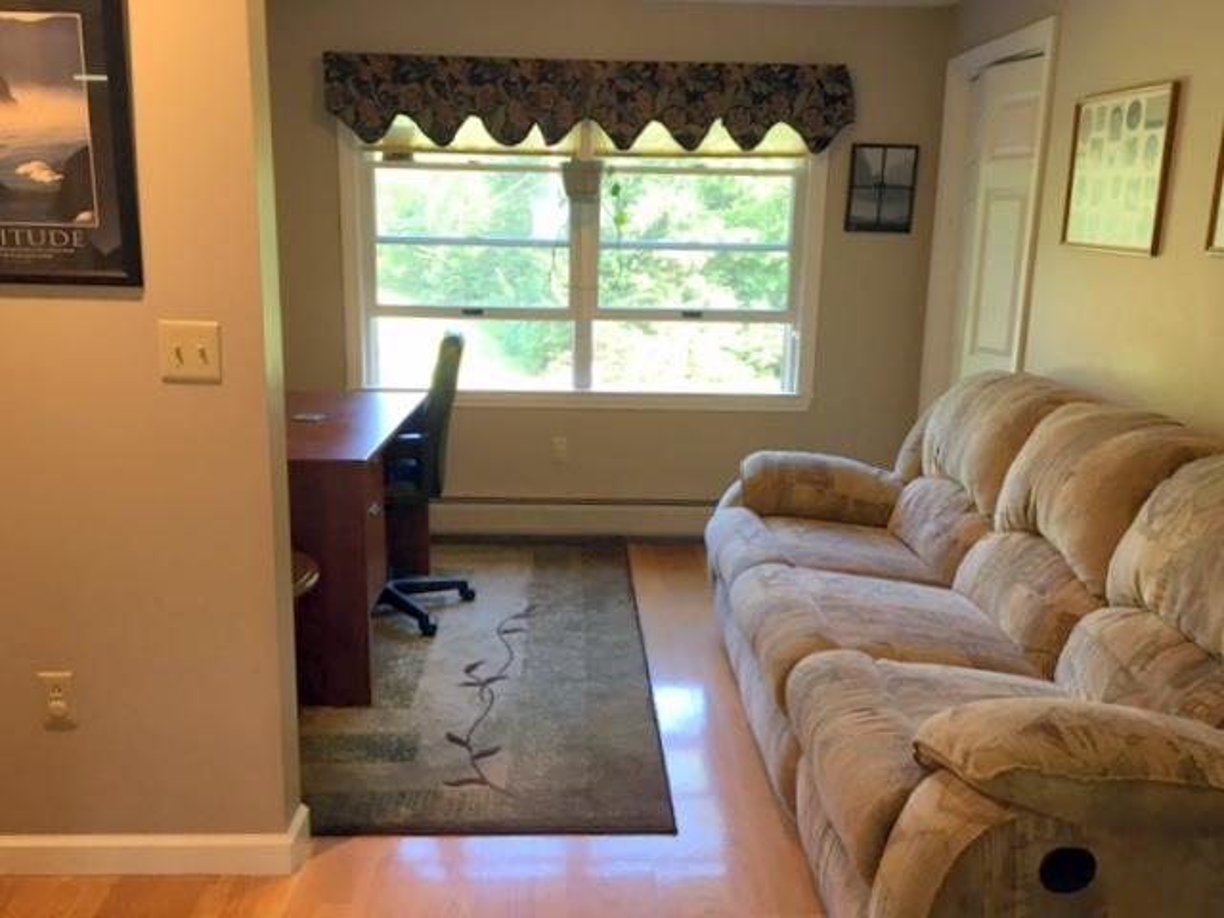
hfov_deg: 61.7
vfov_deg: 48.2
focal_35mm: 29
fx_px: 1025
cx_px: 612
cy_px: 459
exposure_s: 1/30
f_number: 2.2
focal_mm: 4.15
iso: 50
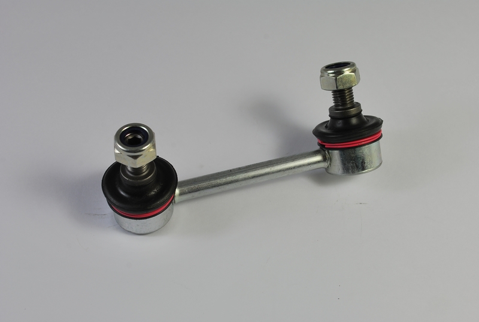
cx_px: 240
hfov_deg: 36.8
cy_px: 161
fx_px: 720
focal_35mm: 54
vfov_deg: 25.2
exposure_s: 1/30
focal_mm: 36
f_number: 9
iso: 110
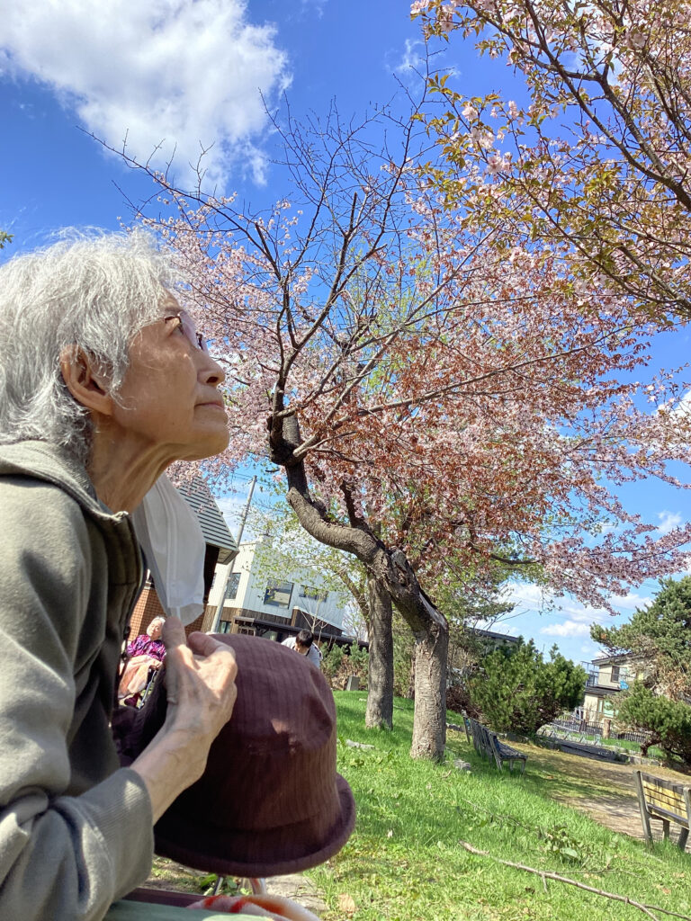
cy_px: 460
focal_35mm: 31
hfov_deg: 45.4
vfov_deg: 58.4
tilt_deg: +12.9
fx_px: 825
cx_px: 346
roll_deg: -12.1
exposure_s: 1/858
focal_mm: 3.3
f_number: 2.4
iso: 25
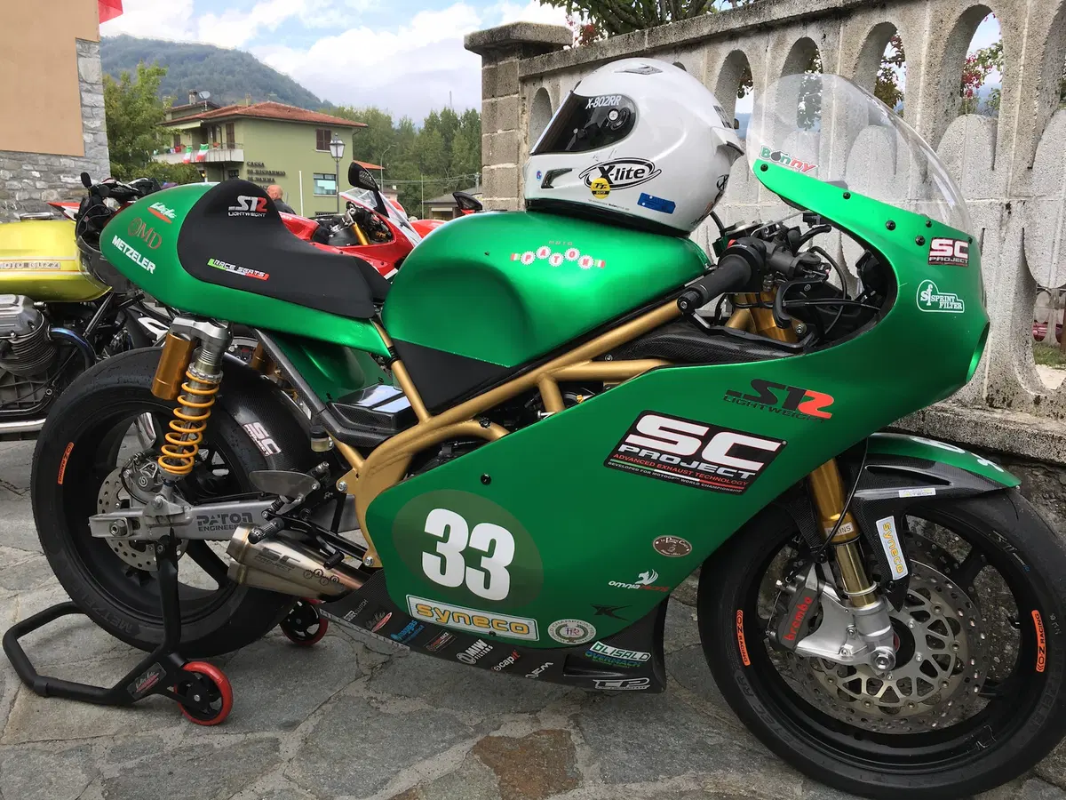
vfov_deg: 48.2
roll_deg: -1.1
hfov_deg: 61.7
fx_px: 893
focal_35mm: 29
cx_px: 533
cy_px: 400
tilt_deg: -10.5
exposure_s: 1/270
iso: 25
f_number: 2.2
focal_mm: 4.15
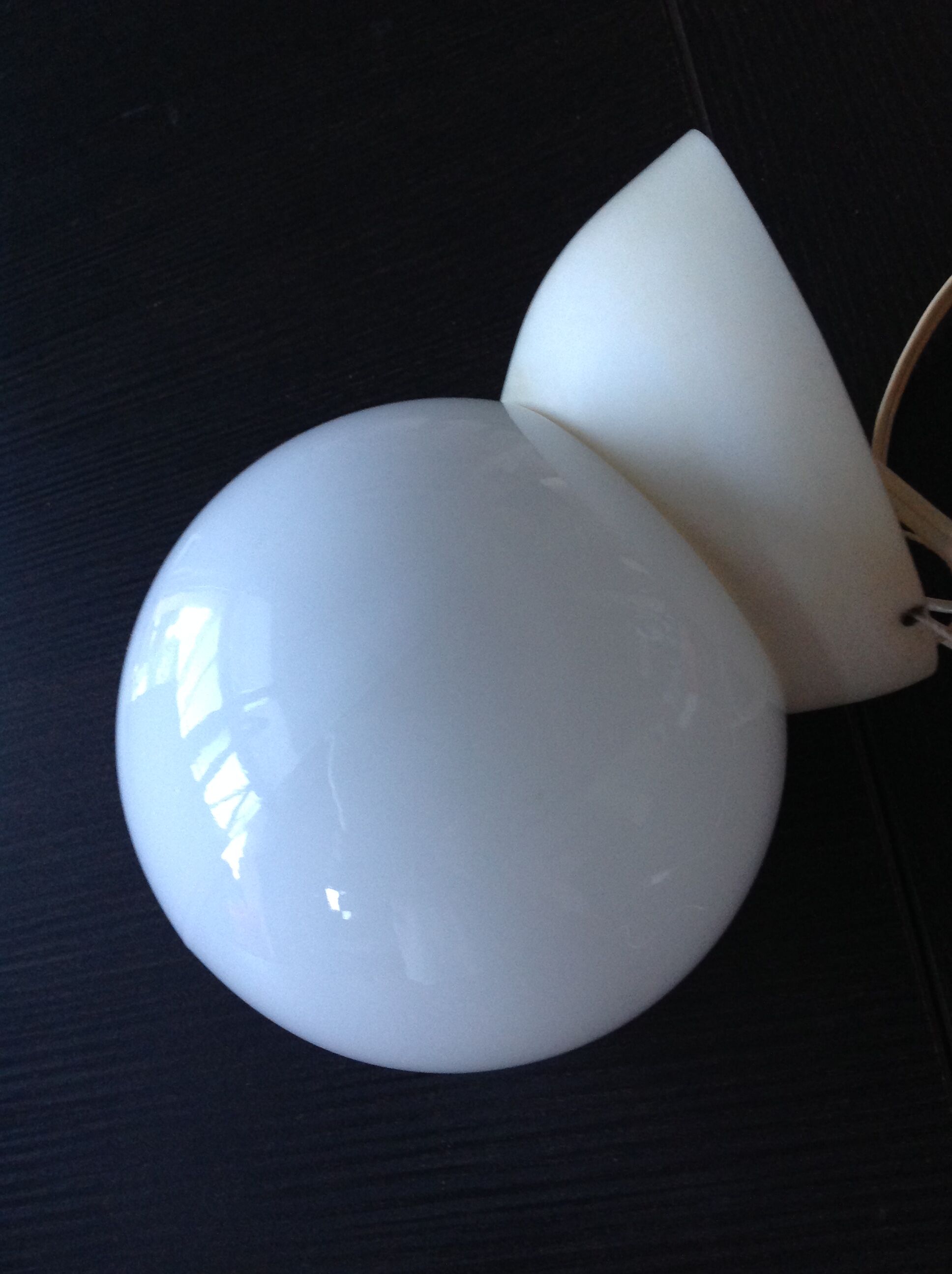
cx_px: 476
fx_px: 1287
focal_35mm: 35
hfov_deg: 40.6
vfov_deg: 52.7
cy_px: 637
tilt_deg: -55.2
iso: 200
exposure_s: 1/17
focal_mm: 4.28
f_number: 2.4
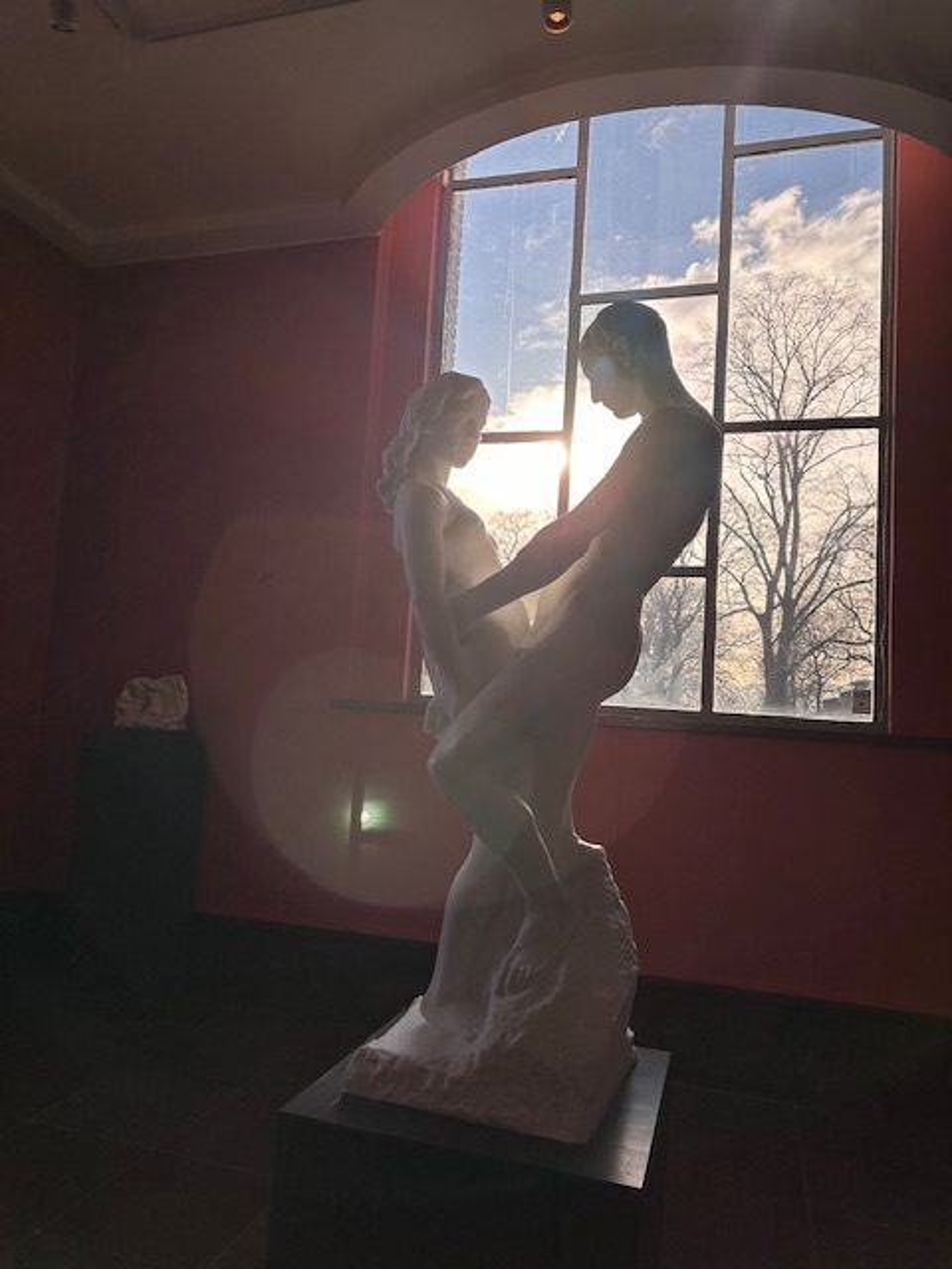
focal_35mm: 24
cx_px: 476
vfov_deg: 71.6
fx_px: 880
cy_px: 634
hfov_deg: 56.8
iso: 80
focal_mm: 6.86
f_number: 1.78
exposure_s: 1/2732
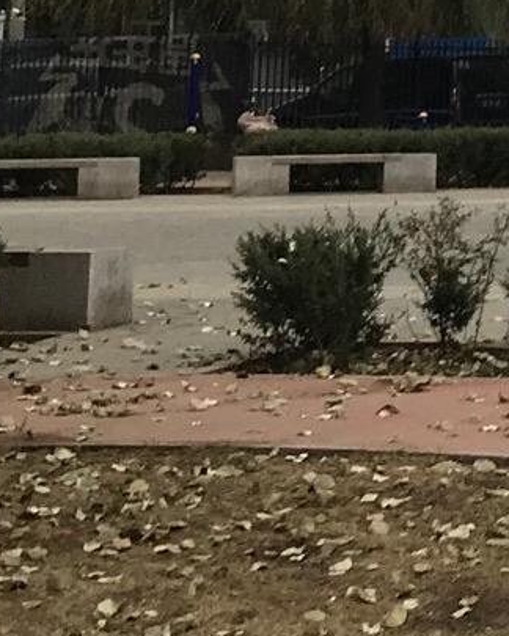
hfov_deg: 10.5
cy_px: -270
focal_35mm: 135
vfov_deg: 13.6
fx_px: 2542
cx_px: 1010
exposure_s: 1/50
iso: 25
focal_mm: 3.99
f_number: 1.8
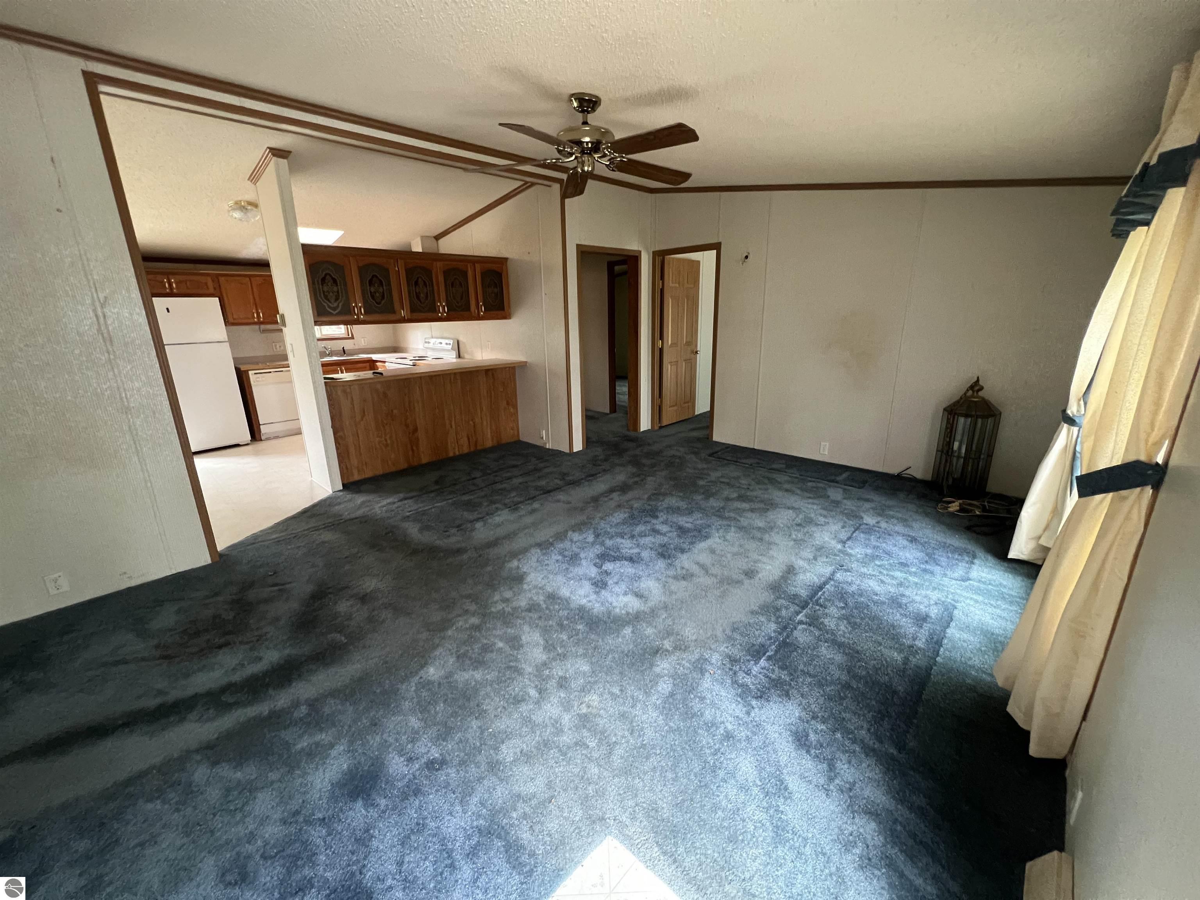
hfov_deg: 106.2
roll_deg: +1.5
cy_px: 450
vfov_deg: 89.9
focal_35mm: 13
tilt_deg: -16.0
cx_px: 600
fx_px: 451
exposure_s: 1/60
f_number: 1.8
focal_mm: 1.57
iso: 400
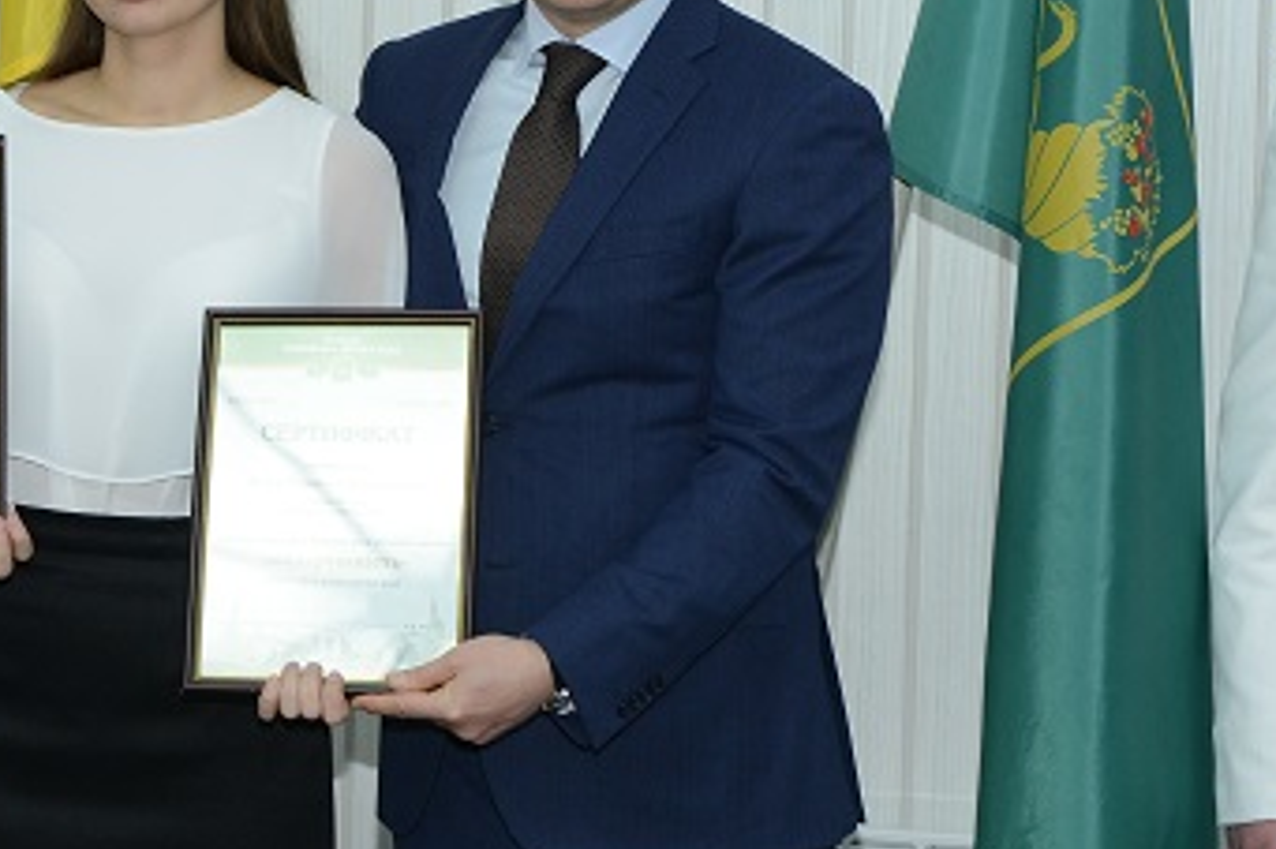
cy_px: 215
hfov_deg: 12.4
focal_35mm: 164
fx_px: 5810
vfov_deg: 8.4
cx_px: 127
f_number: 5.6
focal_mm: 70
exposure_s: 1/60
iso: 1000
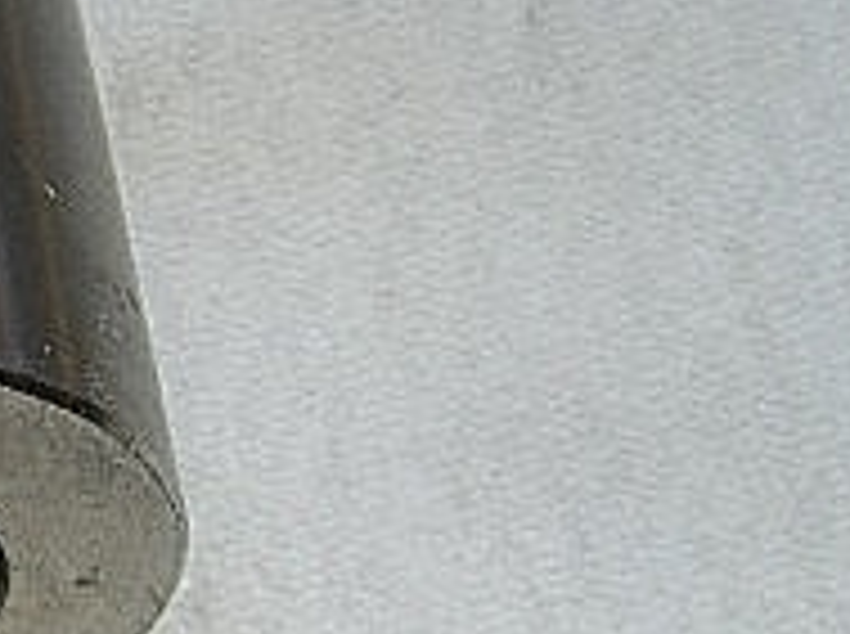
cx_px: -387
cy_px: 355
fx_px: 3162
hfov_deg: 14.4
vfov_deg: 11.5
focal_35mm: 129
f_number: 4.3
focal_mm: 6.2
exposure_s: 1/125
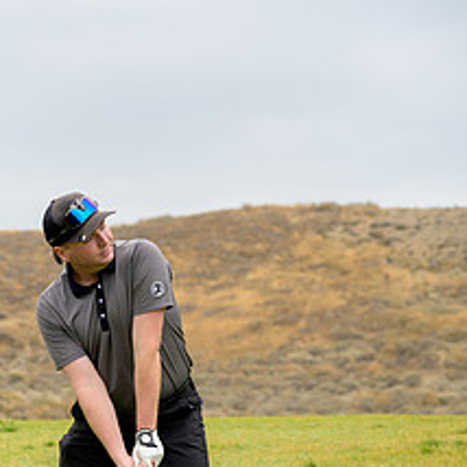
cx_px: -50
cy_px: 379
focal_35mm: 157
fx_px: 2396
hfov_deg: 11.0
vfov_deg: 11.1
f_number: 4
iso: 800
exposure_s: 1/2500
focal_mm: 68
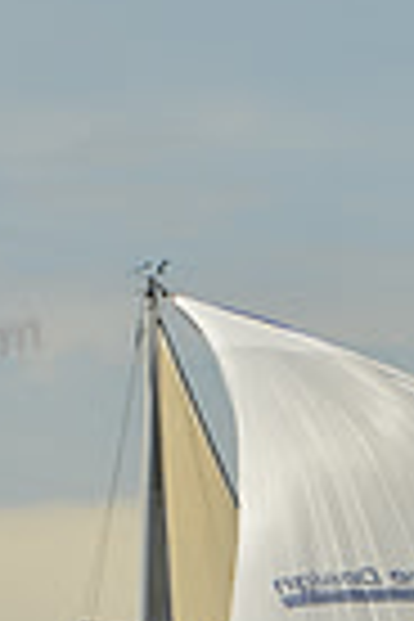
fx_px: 14454
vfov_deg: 2.5
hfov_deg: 1.6
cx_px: 277
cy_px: 986
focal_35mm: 838
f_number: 9
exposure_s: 1/1600
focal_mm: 200
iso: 280
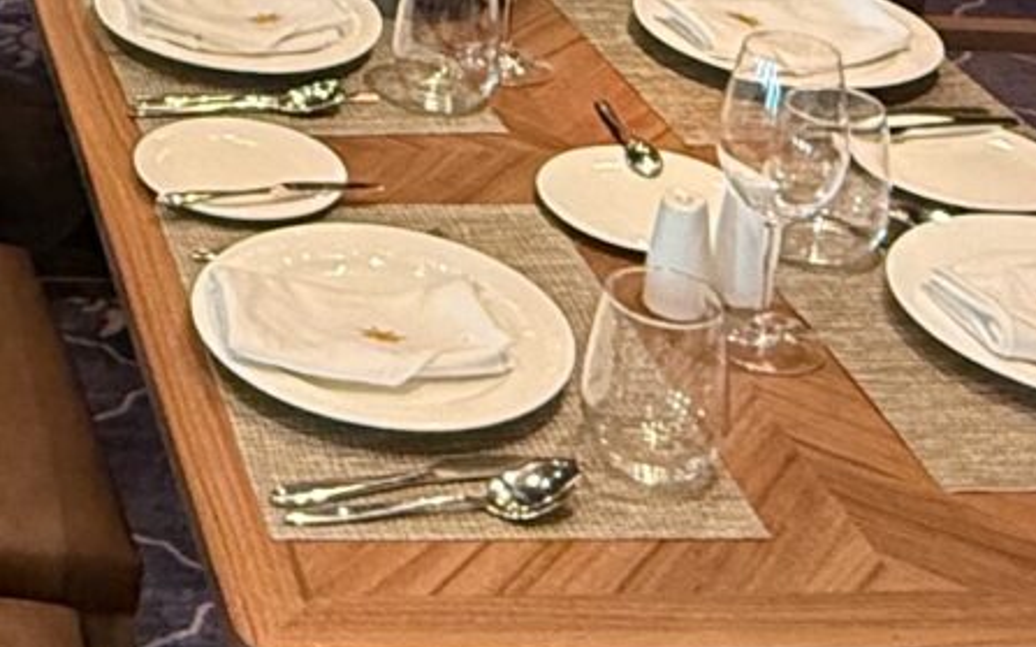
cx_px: -188
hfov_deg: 22.6
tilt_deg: -9.8
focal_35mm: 85
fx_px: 2399
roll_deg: -0.7
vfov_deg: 13.7
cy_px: -524
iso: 400
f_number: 2.2
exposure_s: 1/41
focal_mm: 2.22
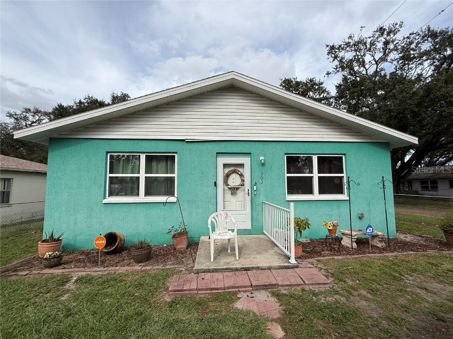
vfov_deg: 85.7
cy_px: 170
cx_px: 226
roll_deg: +0.1
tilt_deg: +5.2
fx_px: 183
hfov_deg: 102.1
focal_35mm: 14
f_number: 2.2
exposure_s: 1/1961
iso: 50
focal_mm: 2.22
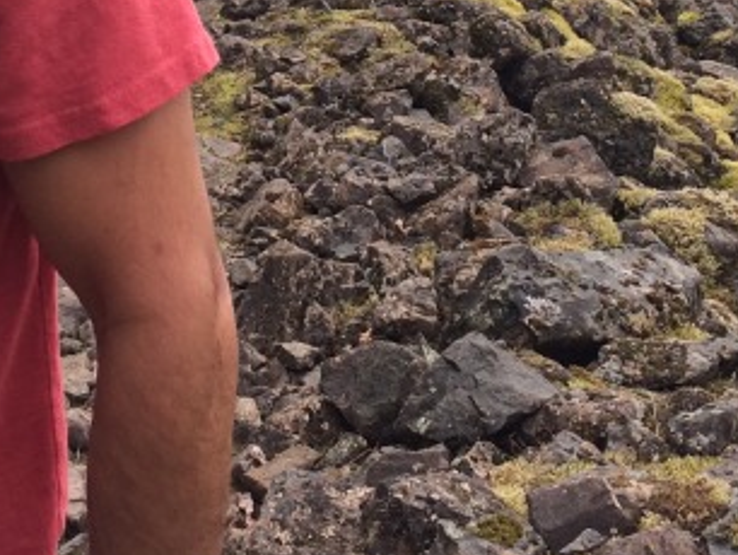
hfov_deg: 20.2
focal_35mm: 97
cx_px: 270
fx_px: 2070
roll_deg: +2.1
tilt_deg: -16.0
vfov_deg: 14.4
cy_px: -224
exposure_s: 1/554
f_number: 2.2
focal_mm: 4.15
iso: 32
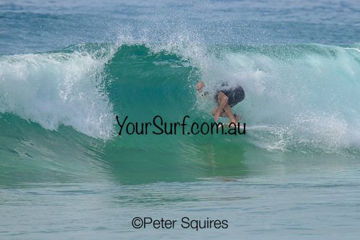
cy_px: 84
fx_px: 8761
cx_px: 246
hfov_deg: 2.4
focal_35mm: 876
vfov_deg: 1.6
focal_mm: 640
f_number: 11
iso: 640
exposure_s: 1/2000
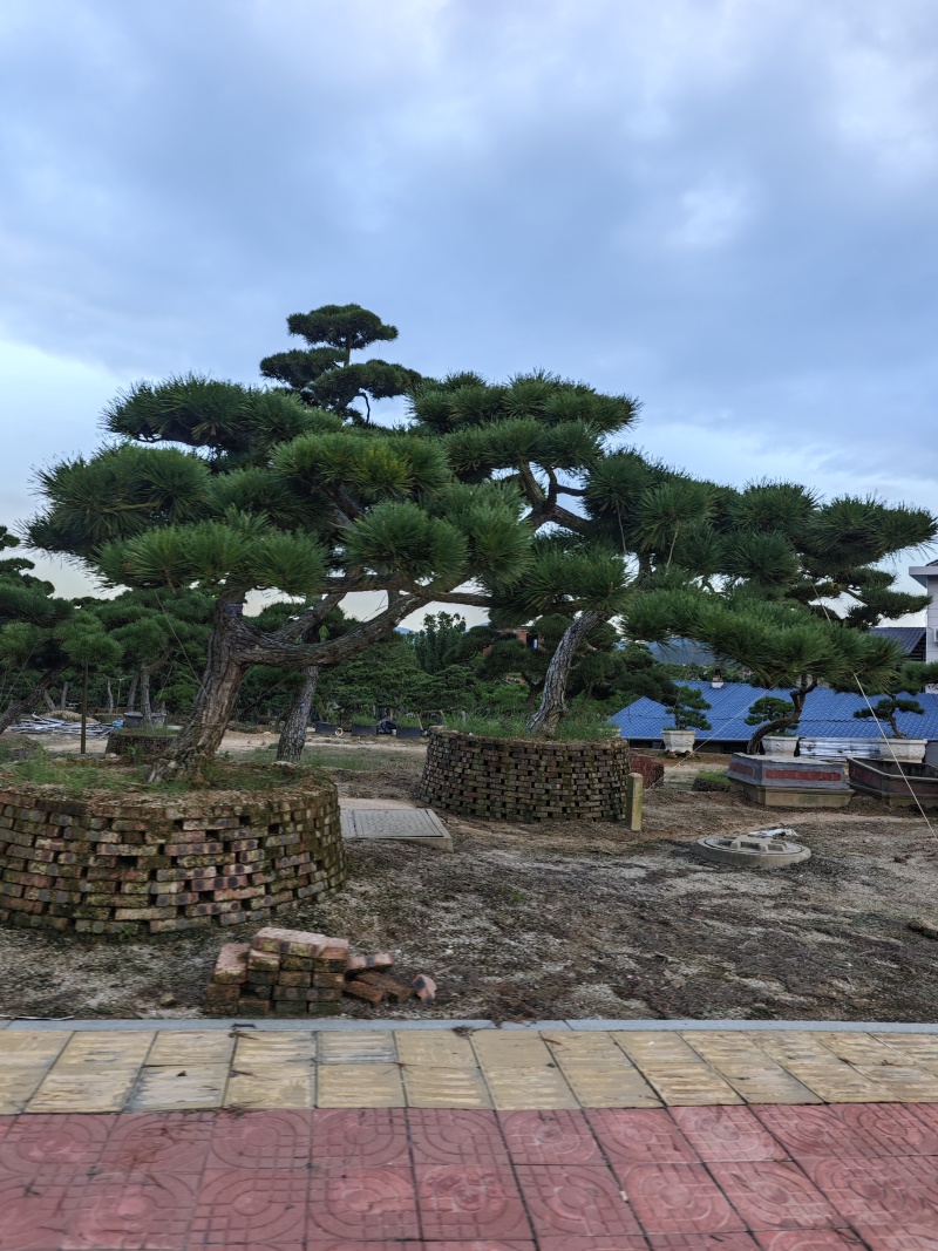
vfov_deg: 73.9
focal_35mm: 23
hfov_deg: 58.9
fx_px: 831
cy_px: 626
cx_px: 469
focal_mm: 6.55
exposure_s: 1/101
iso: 50
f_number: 1.6
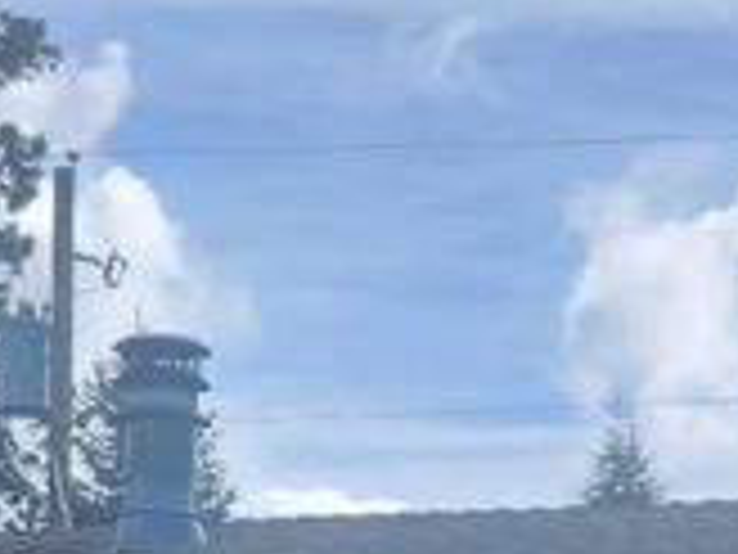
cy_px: 779
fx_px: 3070
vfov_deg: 10.0
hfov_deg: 13.6
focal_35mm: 144
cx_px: 693
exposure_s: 1/2169
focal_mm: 5.4
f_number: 1.8
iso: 20
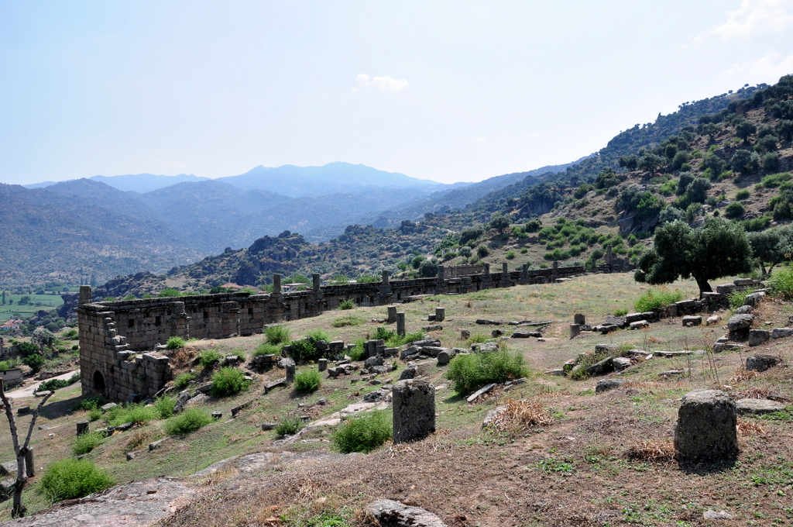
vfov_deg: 47.8
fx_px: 594
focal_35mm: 27
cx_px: 396
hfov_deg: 67.4
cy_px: 264
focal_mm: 18
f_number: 11
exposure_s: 1/200
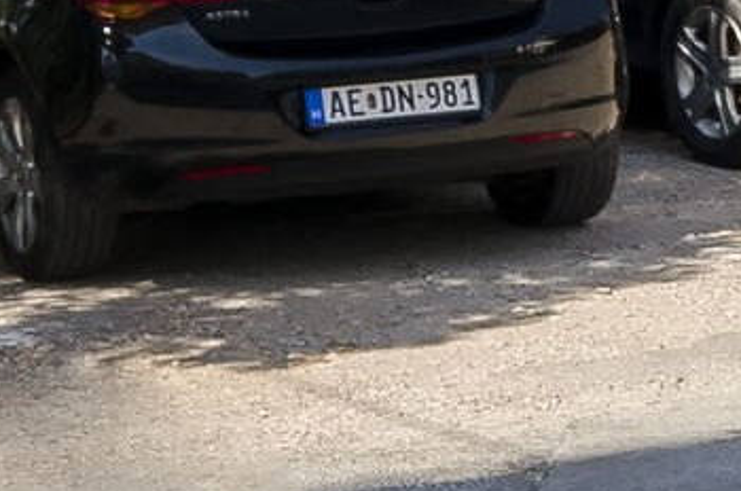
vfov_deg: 8.2
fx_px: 3205
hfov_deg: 13.2
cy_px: -566
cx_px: 491
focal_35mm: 156
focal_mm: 13
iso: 100
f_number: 9
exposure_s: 1/200
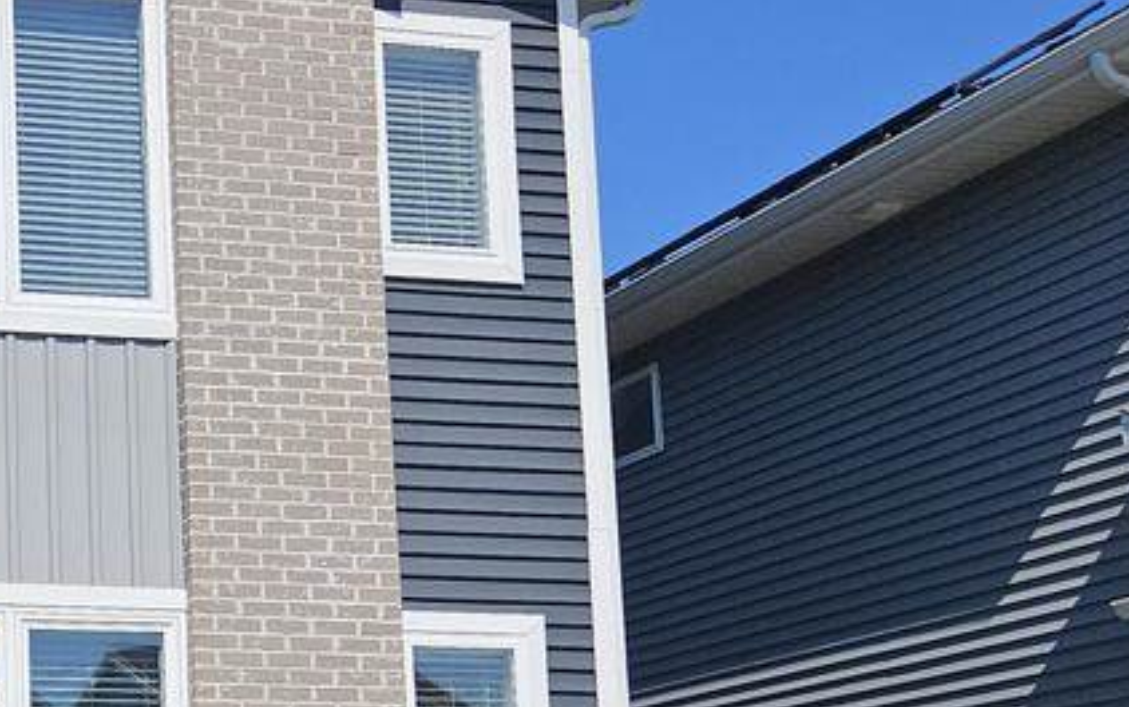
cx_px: -166
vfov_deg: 17.4
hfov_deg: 25.5
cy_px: 595
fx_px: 2278
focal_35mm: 74
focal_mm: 5.4
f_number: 1.8
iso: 25
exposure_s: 1/3143
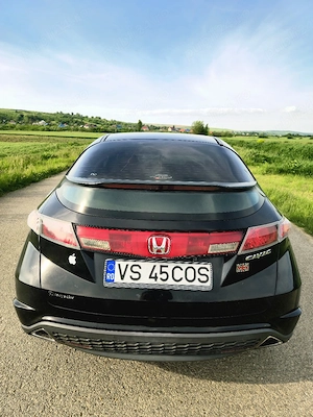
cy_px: 208
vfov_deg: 73.9
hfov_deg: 58.9
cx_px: 156
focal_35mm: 23
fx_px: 277
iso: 25
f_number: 1.8
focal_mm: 5.4
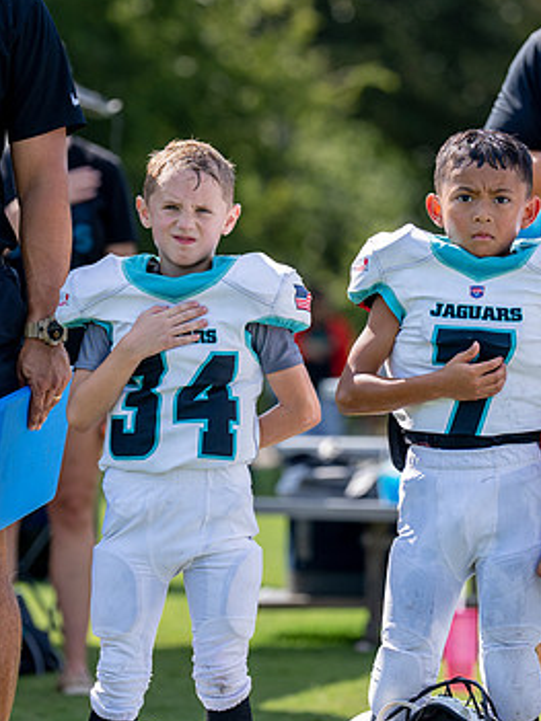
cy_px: 335
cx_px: 198
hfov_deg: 6.7
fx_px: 4650
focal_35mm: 223
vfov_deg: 8.9
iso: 160
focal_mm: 130
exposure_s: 1/1600
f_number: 2.8
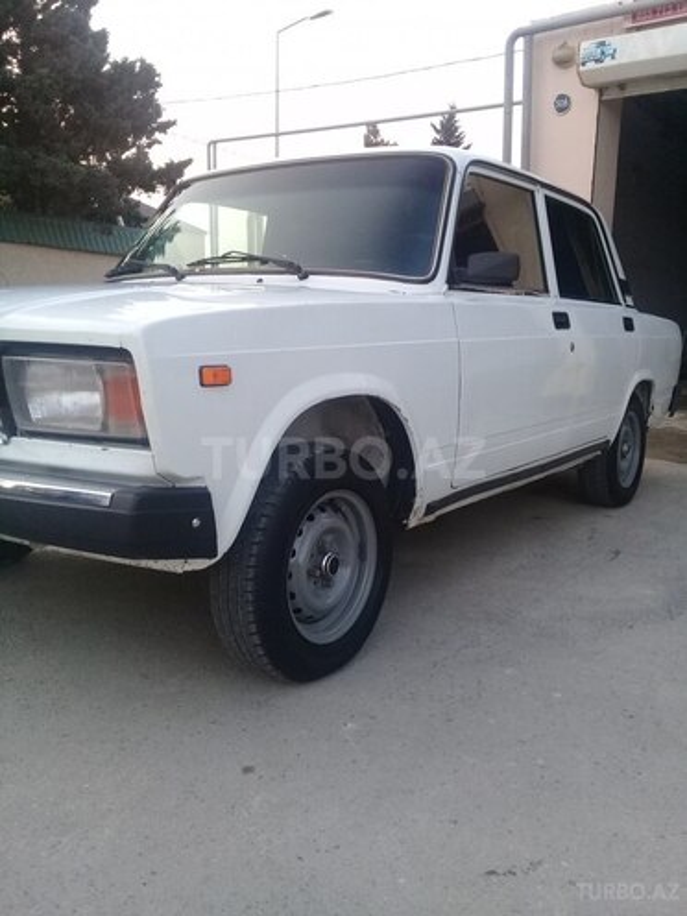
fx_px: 820
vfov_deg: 58.4
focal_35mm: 31
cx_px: 344
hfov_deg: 45.4
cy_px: 458
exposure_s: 1/100
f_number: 2.2
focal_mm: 3.3
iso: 100
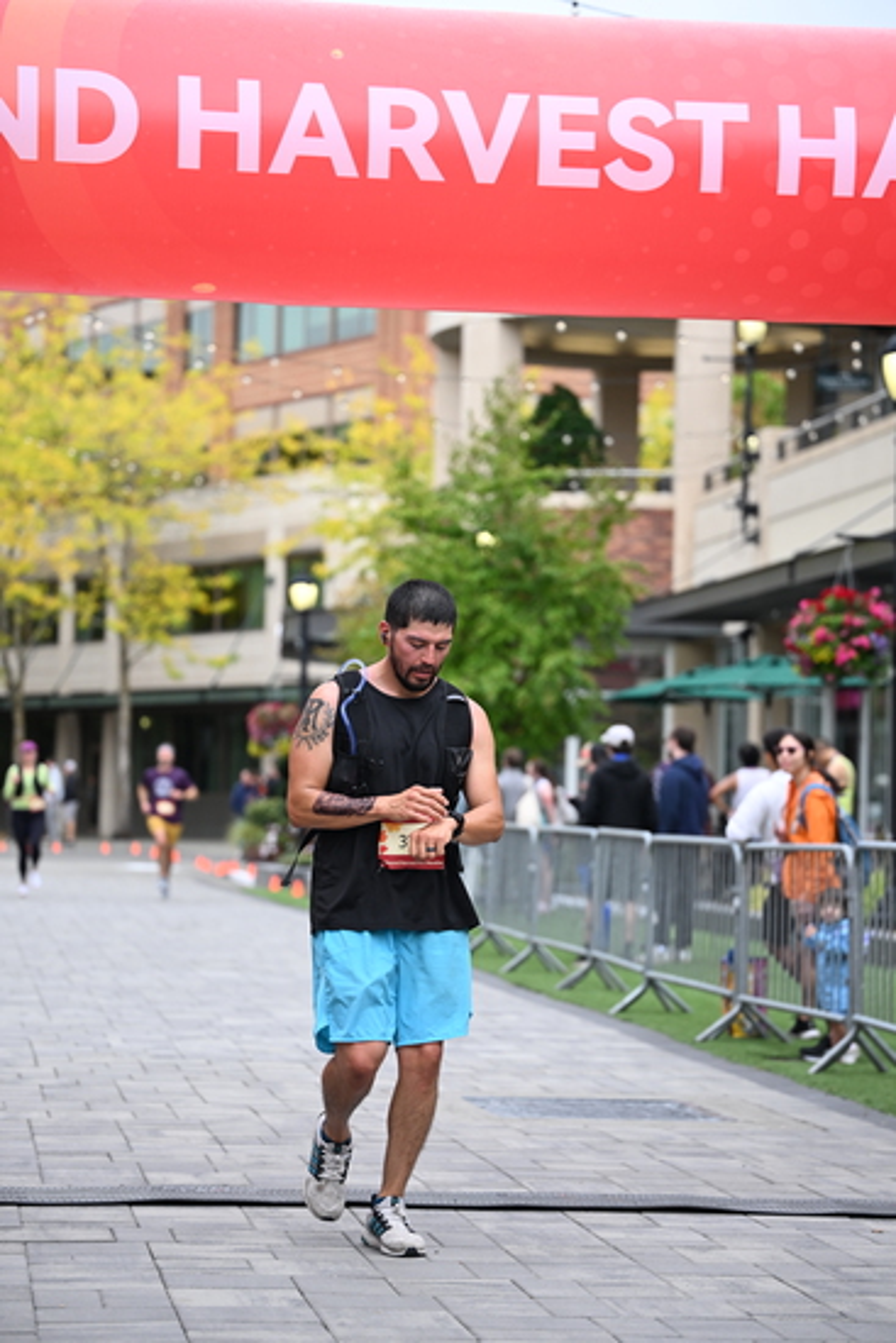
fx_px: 3395
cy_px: 672
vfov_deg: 22.4
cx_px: 448
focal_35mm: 91
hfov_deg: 15.0
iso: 640
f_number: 2.8
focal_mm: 91
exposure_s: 1/2000
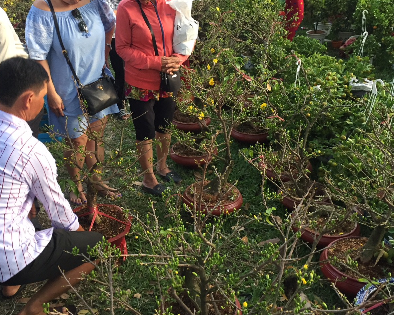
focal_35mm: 39
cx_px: 172
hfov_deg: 46.7
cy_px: 142
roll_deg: +1.7
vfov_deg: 38.2
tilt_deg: -24.4
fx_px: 455
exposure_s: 1/33
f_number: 2.2
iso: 64
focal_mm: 4.15
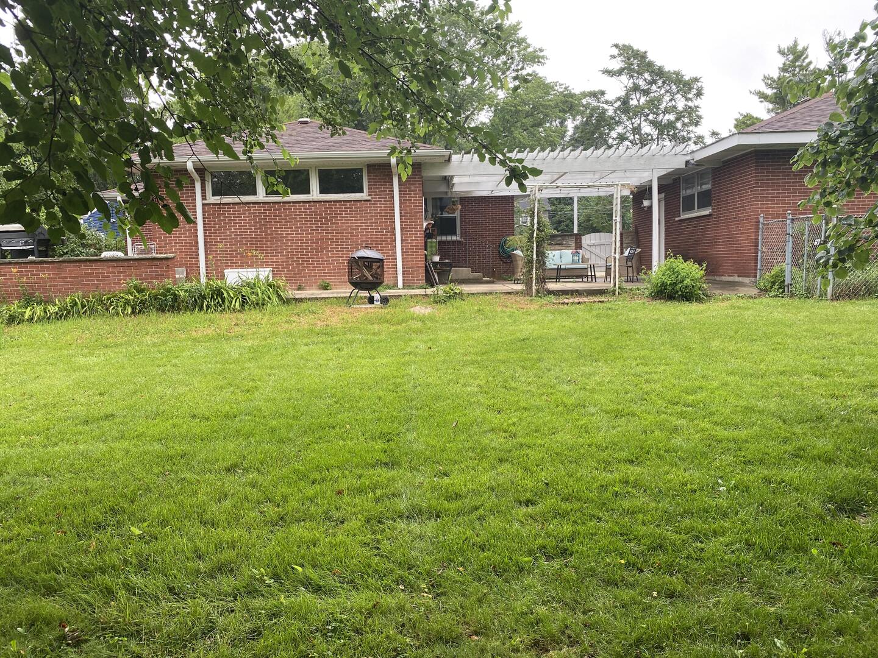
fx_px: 659
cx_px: 439
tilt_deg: -5.6
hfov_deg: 67.3
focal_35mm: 26
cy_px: 329
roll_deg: +2.4
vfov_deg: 53.1
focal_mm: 4.25
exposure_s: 1/121
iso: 50
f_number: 1.8
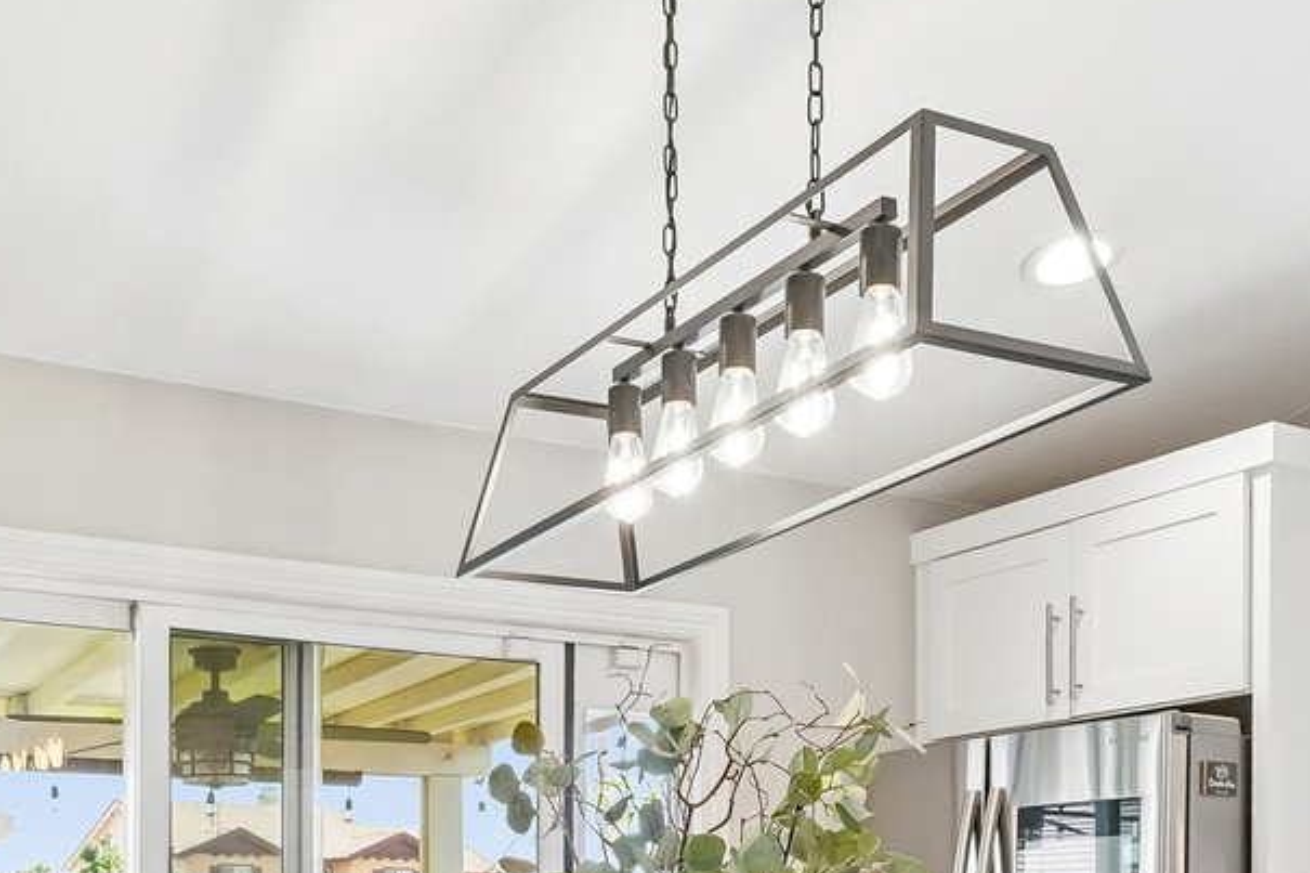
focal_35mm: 44
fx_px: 1601
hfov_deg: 44.5
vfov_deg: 27.5
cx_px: 598
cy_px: 998
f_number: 8
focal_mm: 13
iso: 320
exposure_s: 1/30
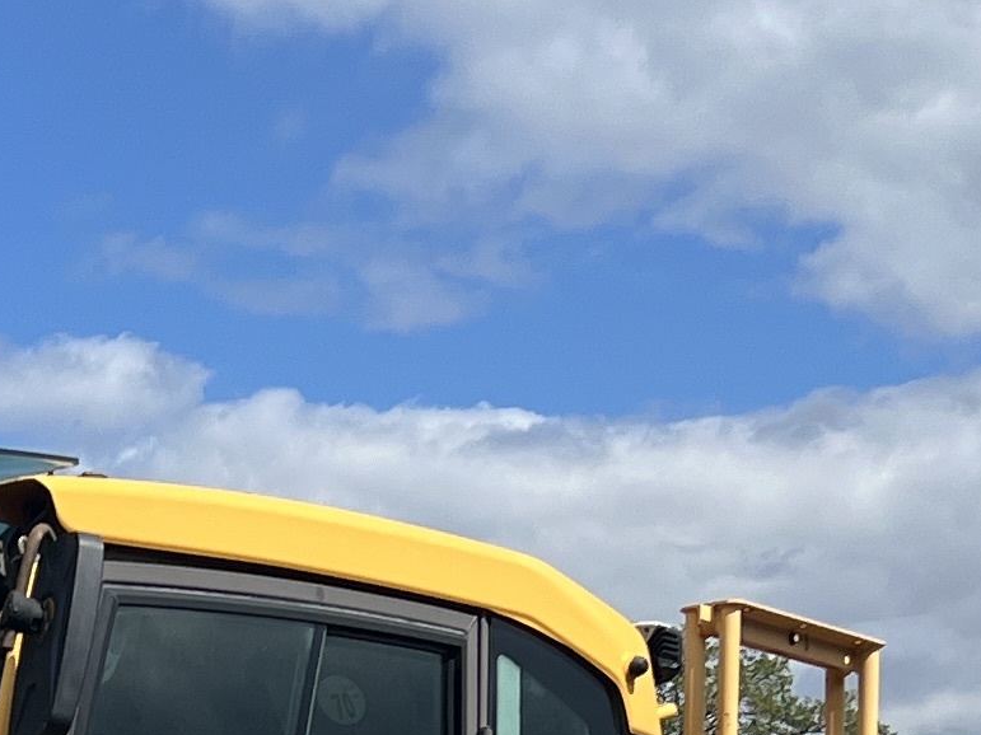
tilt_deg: -1.9
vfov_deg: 10.2
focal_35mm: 136
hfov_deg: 14.1
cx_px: -201
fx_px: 3854
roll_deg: -0.4
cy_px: 1391
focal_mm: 5.7
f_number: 1.5
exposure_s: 1/4274
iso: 50
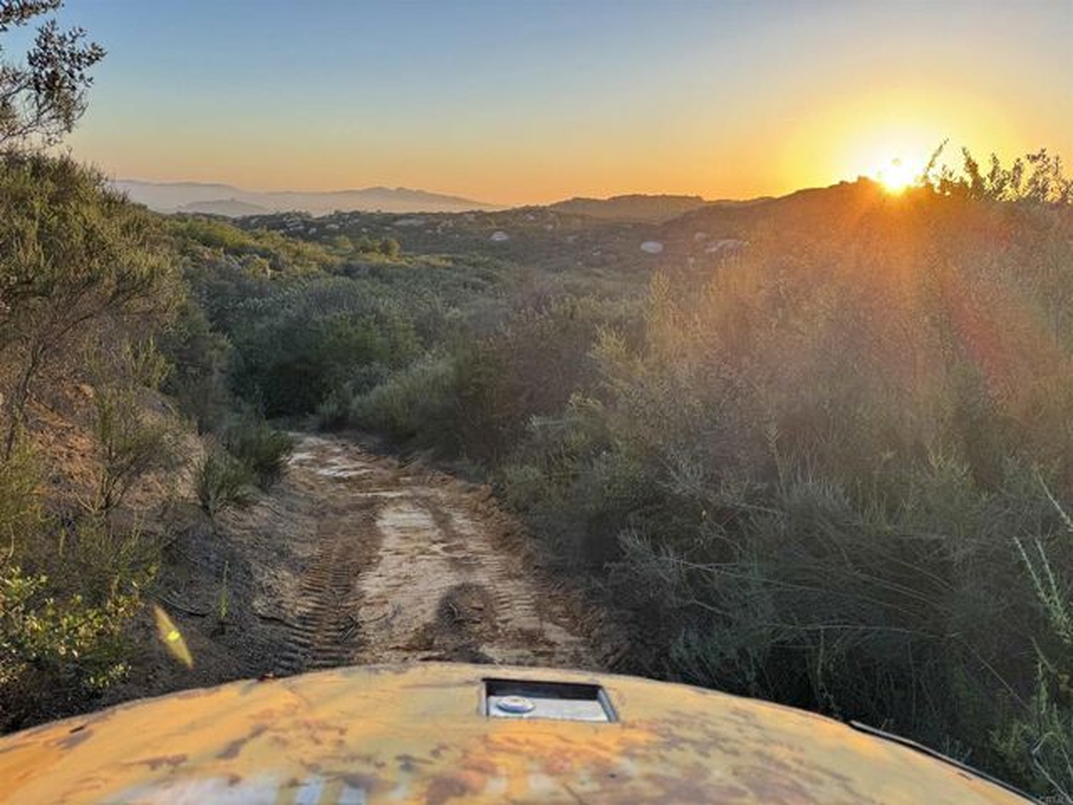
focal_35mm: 24
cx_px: 536
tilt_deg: -16.5
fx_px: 744
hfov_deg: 71.6
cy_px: 402
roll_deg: -3.3
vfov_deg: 56.8
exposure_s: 1/464
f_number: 1.78
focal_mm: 6.76
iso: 80
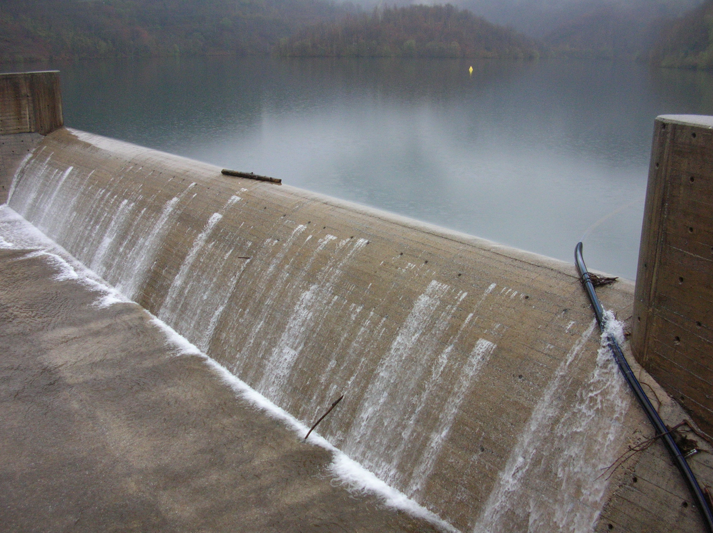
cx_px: 356
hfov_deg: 52.7
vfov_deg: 40.6
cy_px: 266
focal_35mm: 35
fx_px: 720
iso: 134
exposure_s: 1/201
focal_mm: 5.8
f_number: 2.8
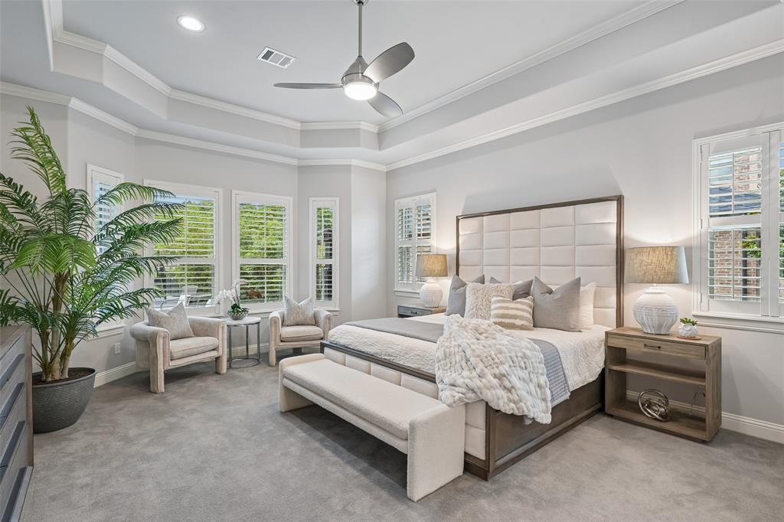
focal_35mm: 17
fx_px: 370
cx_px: 392
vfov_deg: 70.4
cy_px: 261
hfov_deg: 93.3
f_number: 8
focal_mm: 17
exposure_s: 1/5
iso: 400
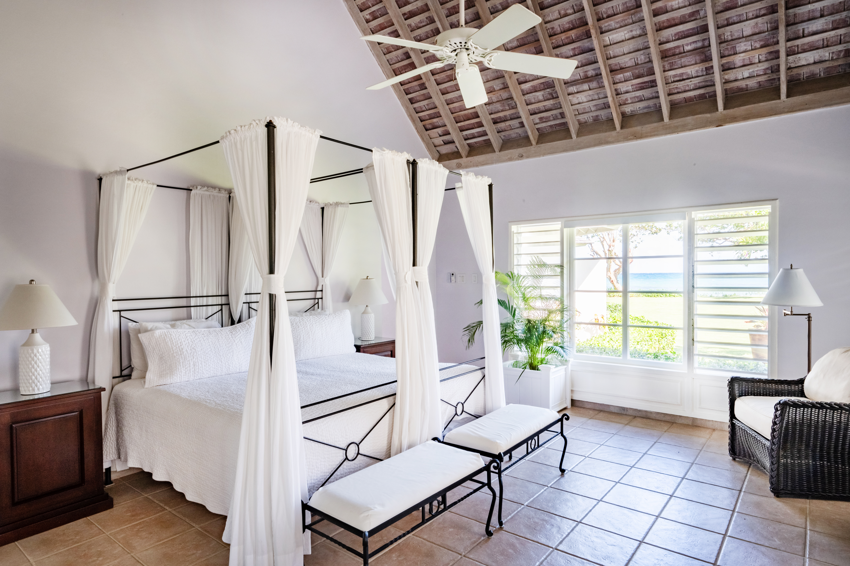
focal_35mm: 20
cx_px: 425
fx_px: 484
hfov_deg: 82.6
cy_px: 283
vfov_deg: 60.7
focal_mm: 20.5
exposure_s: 1/40
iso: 800
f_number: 22
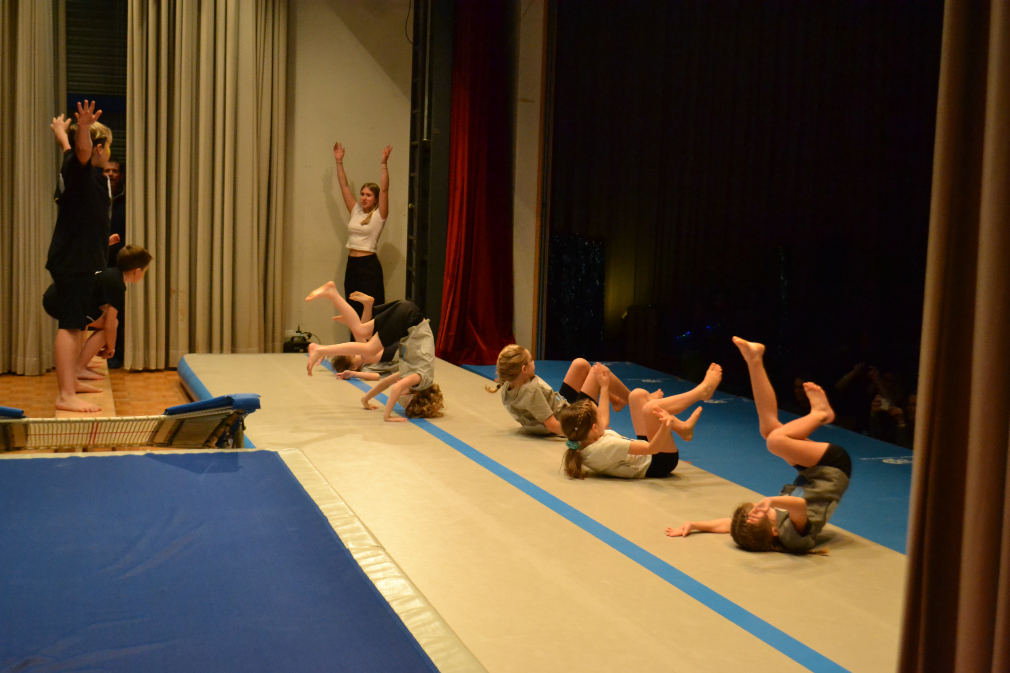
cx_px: 505
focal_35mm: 45
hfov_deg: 43.6
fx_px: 1262
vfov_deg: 29.9
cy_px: 336
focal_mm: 30
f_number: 4.5
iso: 3200
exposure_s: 1/500
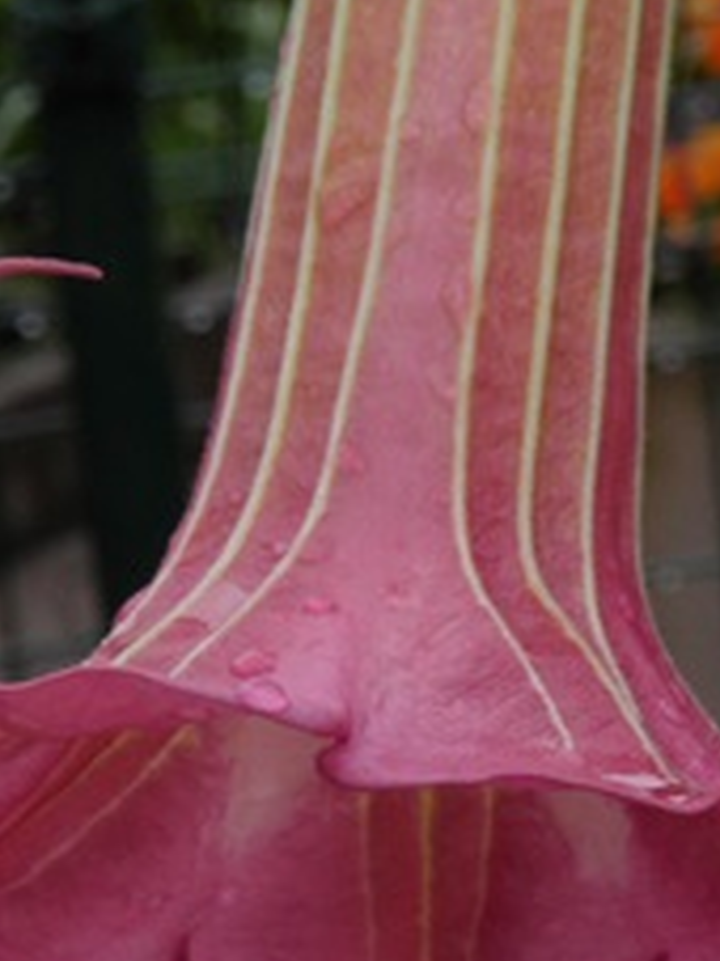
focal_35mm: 175
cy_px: 148
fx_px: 4858
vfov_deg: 11.3
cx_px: 466
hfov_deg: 8.5
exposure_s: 1/100
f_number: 6
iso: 100
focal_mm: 11.2
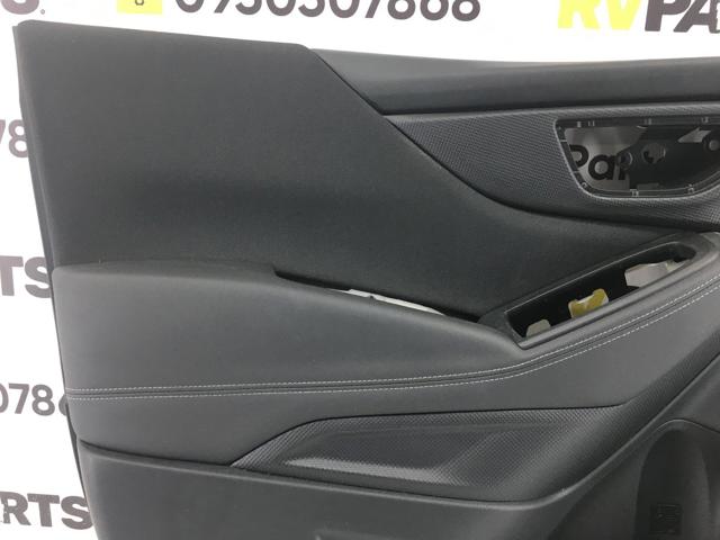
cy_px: 270
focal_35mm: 29
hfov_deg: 61.7
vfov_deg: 48.2
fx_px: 603
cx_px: 360
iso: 80
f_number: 2.2
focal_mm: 4.15
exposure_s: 1/33
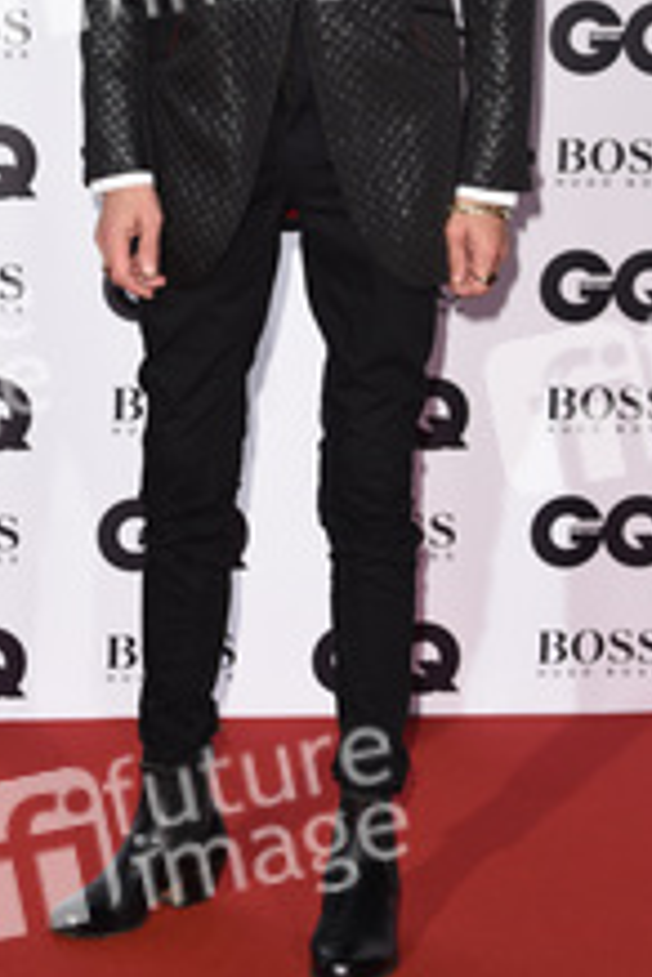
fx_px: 3966
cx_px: 310
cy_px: 165
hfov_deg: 9.4
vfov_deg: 14.0
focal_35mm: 146
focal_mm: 80
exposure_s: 1/250
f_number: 5.6
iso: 800
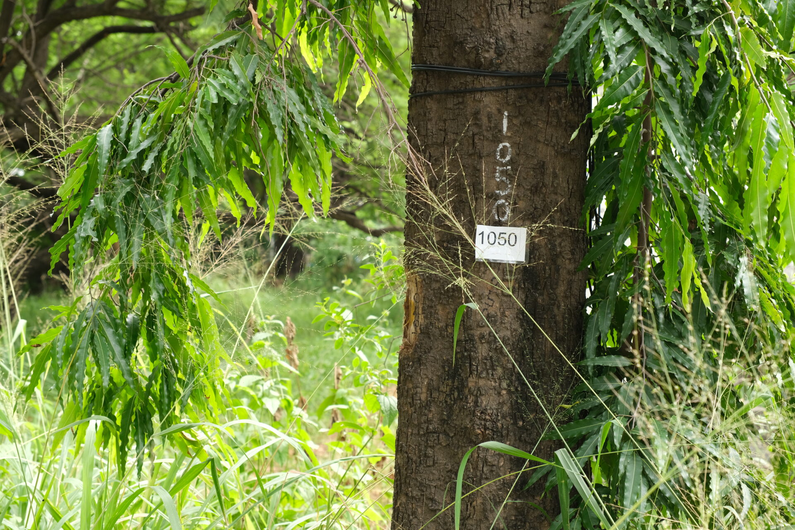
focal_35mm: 64
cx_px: 398
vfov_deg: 21.2
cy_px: 265
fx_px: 1413
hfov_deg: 31.4
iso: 400
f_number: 5
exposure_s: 1/125
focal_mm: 42.8
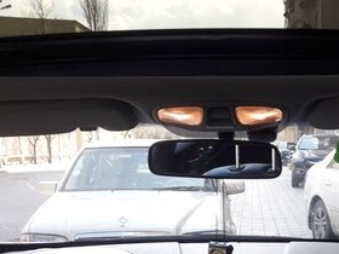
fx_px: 646
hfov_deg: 29.0
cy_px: 292
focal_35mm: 66
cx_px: 248
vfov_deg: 21.0
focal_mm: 3.7
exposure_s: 1/126
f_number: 1.9
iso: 40
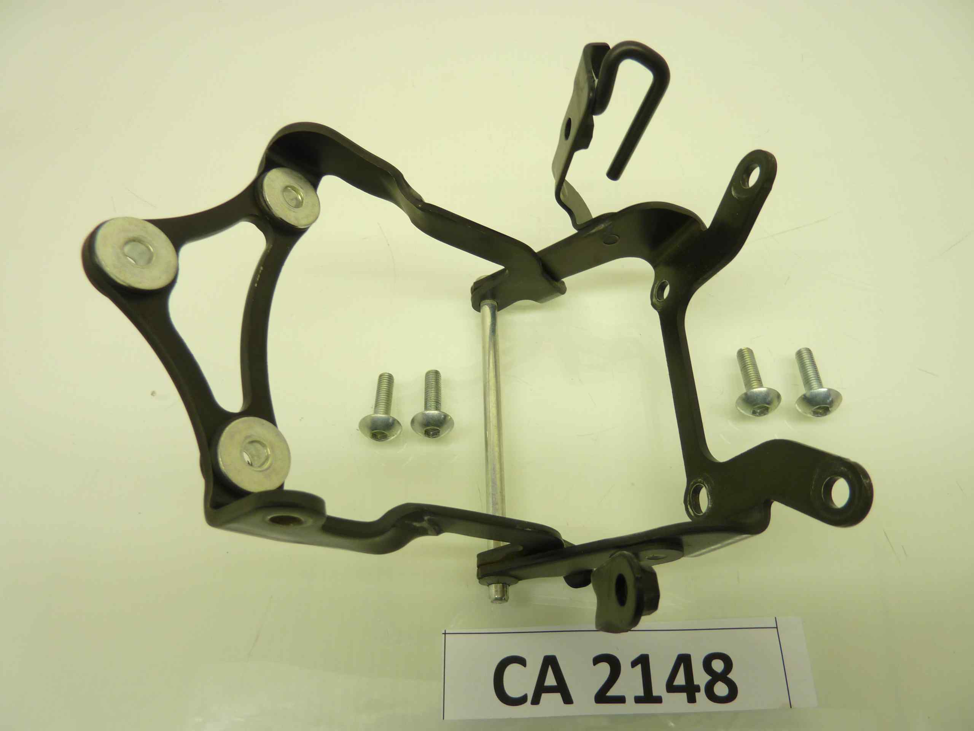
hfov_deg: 69.4
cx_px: 487
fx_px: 703
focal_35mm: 25
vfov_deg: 54.9
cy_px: 366
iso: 80
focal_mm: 4.1
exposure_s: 1/30
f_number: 3.3
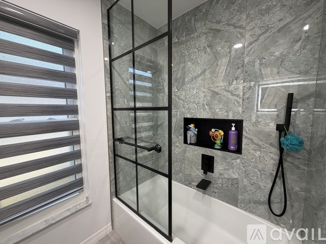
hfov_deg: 102.1
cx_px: 163
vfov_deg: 85.7
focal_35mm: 14
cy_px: 122
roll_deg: +0.8
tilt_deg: -5.3
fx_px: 132
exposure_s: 1/60
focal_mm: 2.22
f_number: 2.2
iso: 160
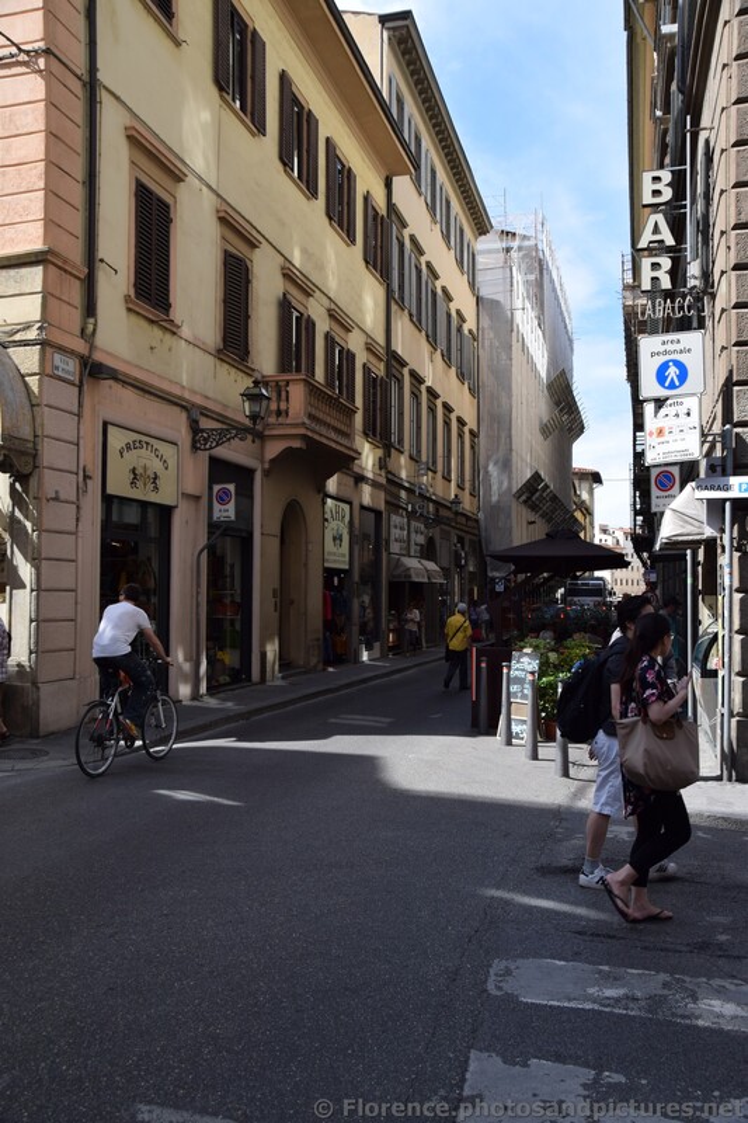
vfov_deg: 57.2
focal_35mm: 33
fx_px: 1029
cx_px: 374
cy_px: 562
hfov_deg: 40.0
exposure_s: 1/320
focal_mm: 22
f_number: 9
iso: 200
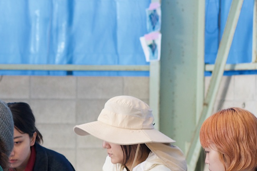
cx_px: -67
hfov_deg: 10.4
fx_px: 1385
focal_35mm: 194
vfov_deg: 7.0
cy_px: 181
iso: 1000
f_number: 3.5
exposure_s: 1/50
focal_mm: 55
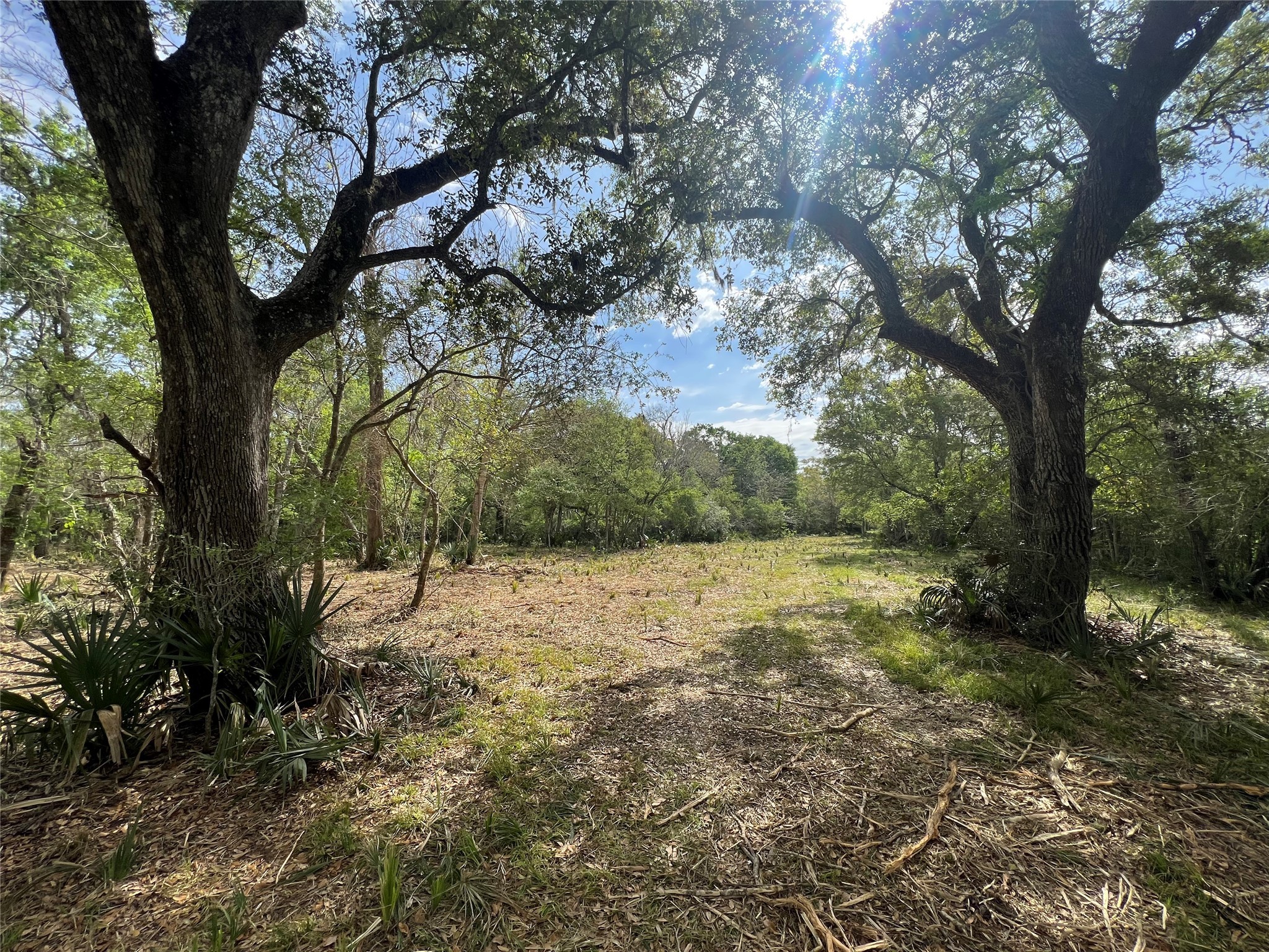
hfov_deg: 106.2
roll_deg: +1.6
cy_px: 476
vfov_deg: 89.9
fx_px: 477
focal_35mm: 13
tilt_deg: +5.3
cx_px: 634
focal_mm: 1.57
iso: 32
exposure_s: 1/1575
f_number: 1.8
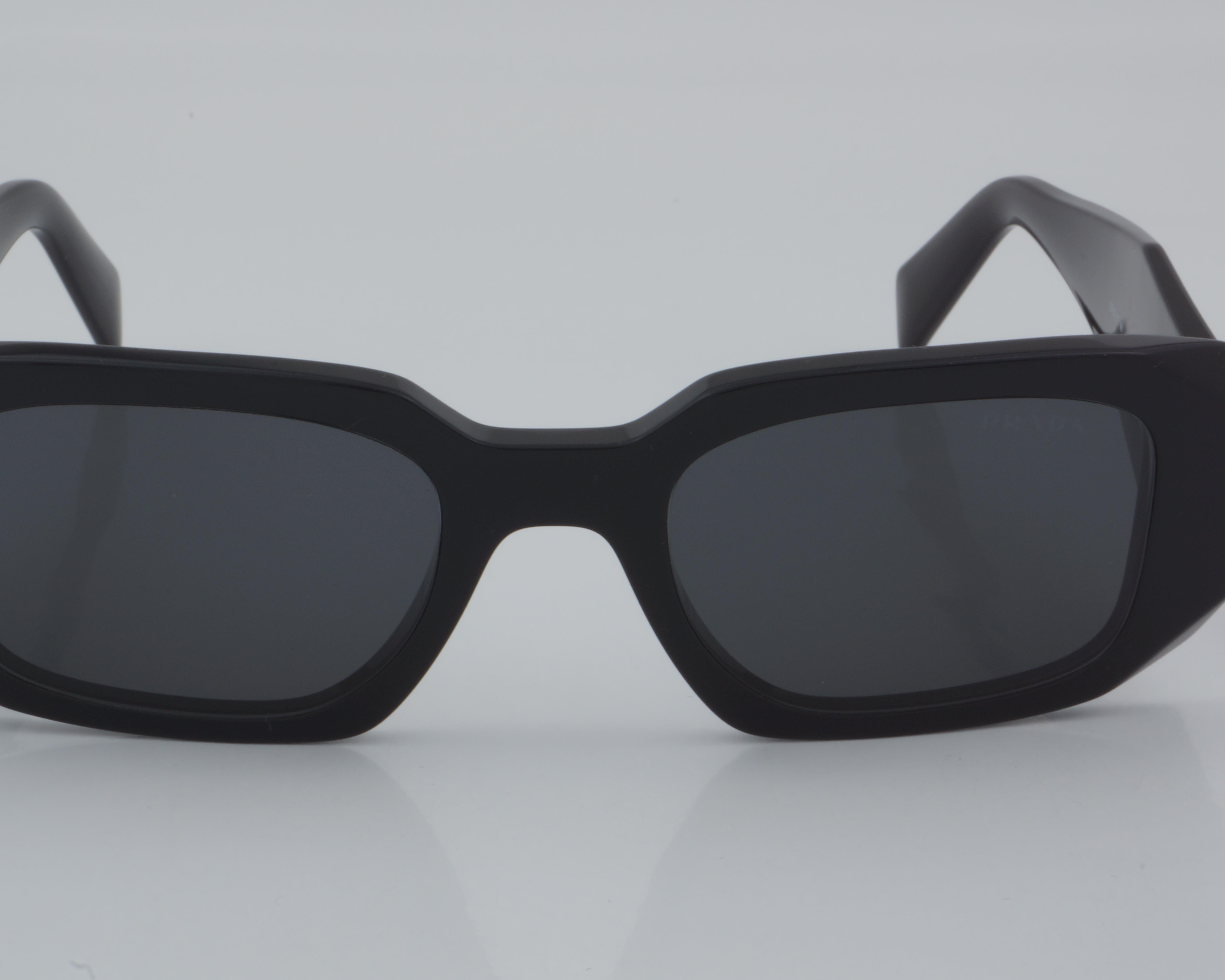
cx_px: 548
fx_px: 3392
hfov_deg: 20.5
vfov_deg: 16.4
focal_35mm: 94
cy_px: 492
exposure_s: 1/4
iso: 100
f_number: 32
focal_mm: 55
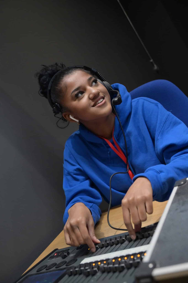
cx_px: 94
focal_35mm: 35
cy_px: 142
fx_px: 274
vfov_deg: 54.5
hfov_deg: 37.8
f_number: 4.8
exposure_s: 1/200
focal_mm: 35
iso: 3200
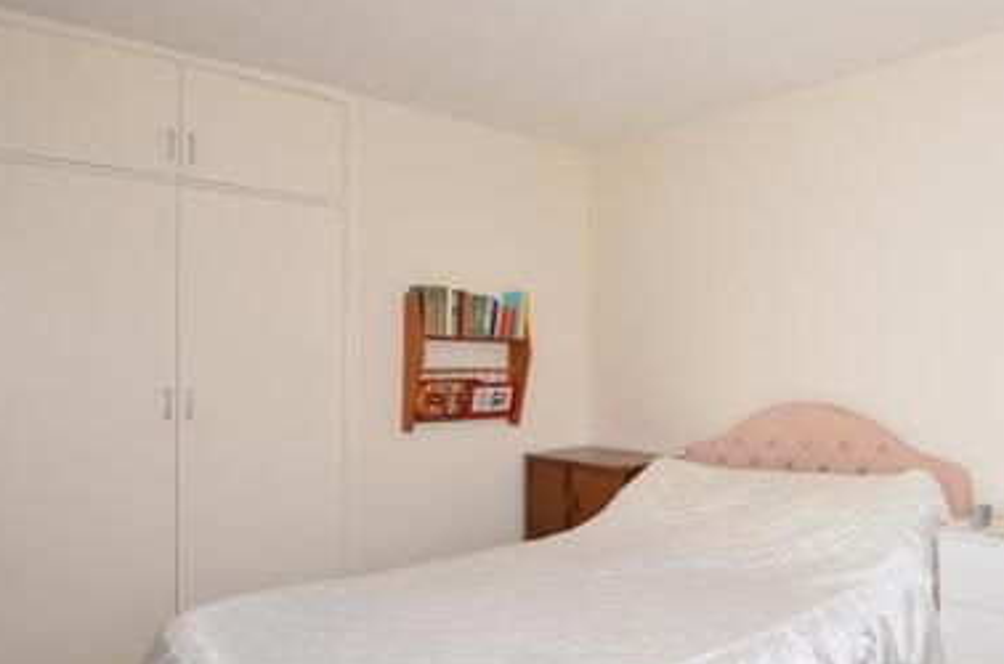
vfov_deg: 49.3
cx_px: 770
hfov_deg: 64.7
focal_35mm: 26
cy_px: 337
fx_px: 723
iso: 200
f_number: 5
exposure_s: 1/100
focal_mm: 10
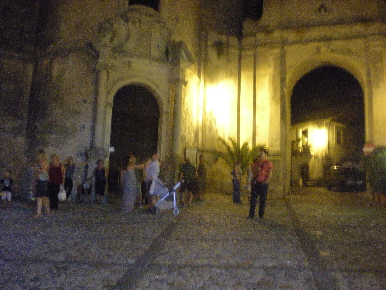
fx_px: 424
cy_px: 145
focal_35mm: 38
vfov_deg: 37.7
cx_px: 193
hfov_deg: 49.0
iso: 800
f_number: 3.1
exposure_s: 1/5.5
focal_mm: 6.3
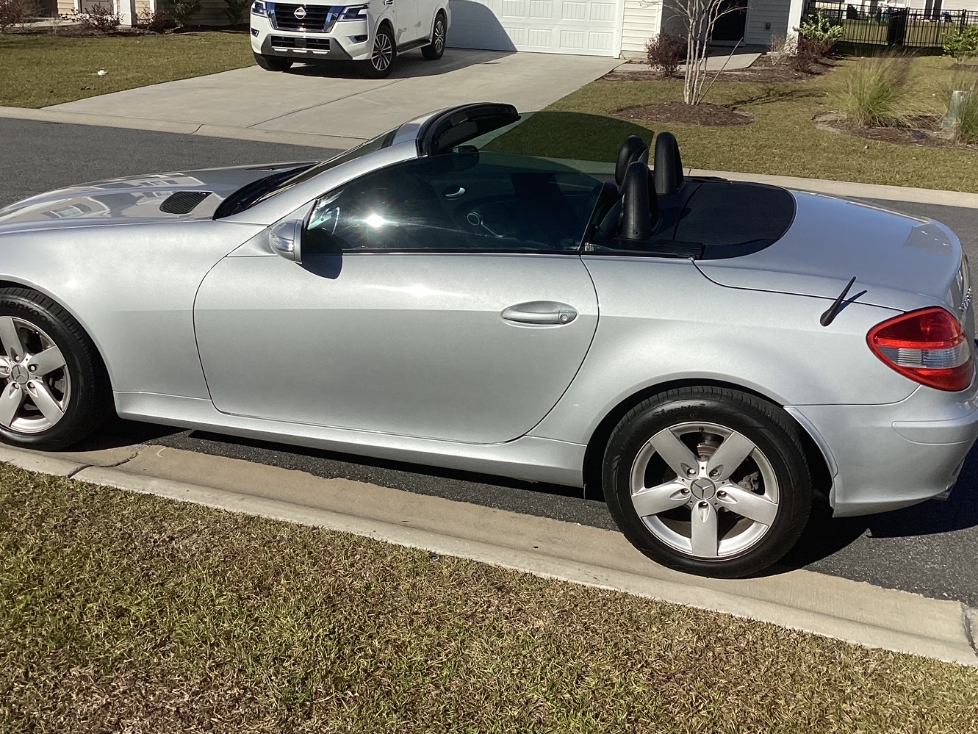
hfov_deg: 49.0
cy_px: 309
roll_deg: -2.2
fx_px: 1074
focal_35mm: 38
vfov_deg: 37.6
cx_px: 475
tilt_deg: -16.3
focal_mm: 3.3
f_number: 2.4
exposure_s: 1/2717
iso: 25
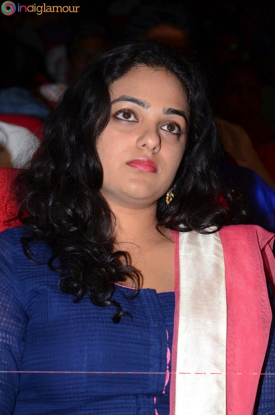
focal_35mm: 158
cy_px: 208
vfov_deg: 13.1
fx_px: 1812
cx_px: 138
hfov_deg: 8.7
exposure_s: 1/125
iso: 640
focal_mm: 105
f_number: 7.1
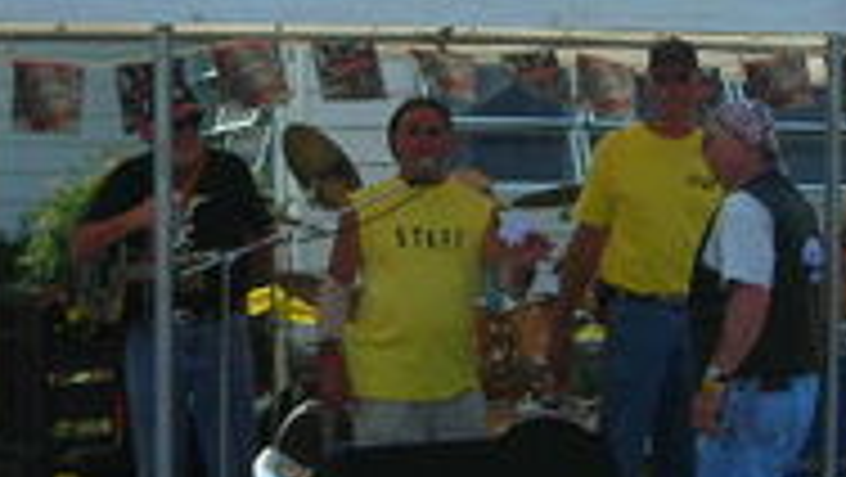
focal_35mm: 88
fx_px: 1975
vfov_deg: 13.8
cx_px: 450
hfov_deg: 24.2
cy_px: 238
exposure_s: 1/180
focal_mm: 6.3
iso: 50
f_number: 6.4
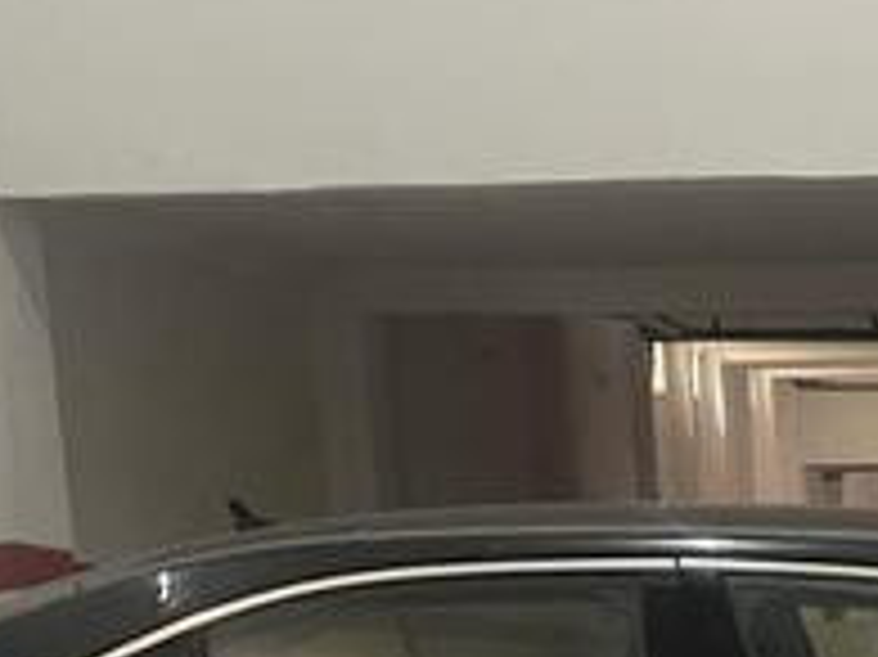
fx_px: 2205
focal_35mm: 87
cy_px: 925
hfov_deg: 21.6
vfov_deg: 15.8
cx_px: 905
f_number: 1.6
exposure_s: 1/25
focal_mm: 4.2
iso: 800
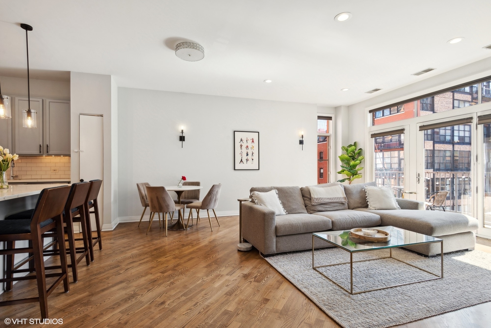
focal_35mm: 17
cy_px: 164
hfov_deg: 93.3
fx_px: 232
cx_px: 246
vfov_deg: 70.5
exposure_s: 1/13
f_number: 8
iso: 200
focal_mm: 17
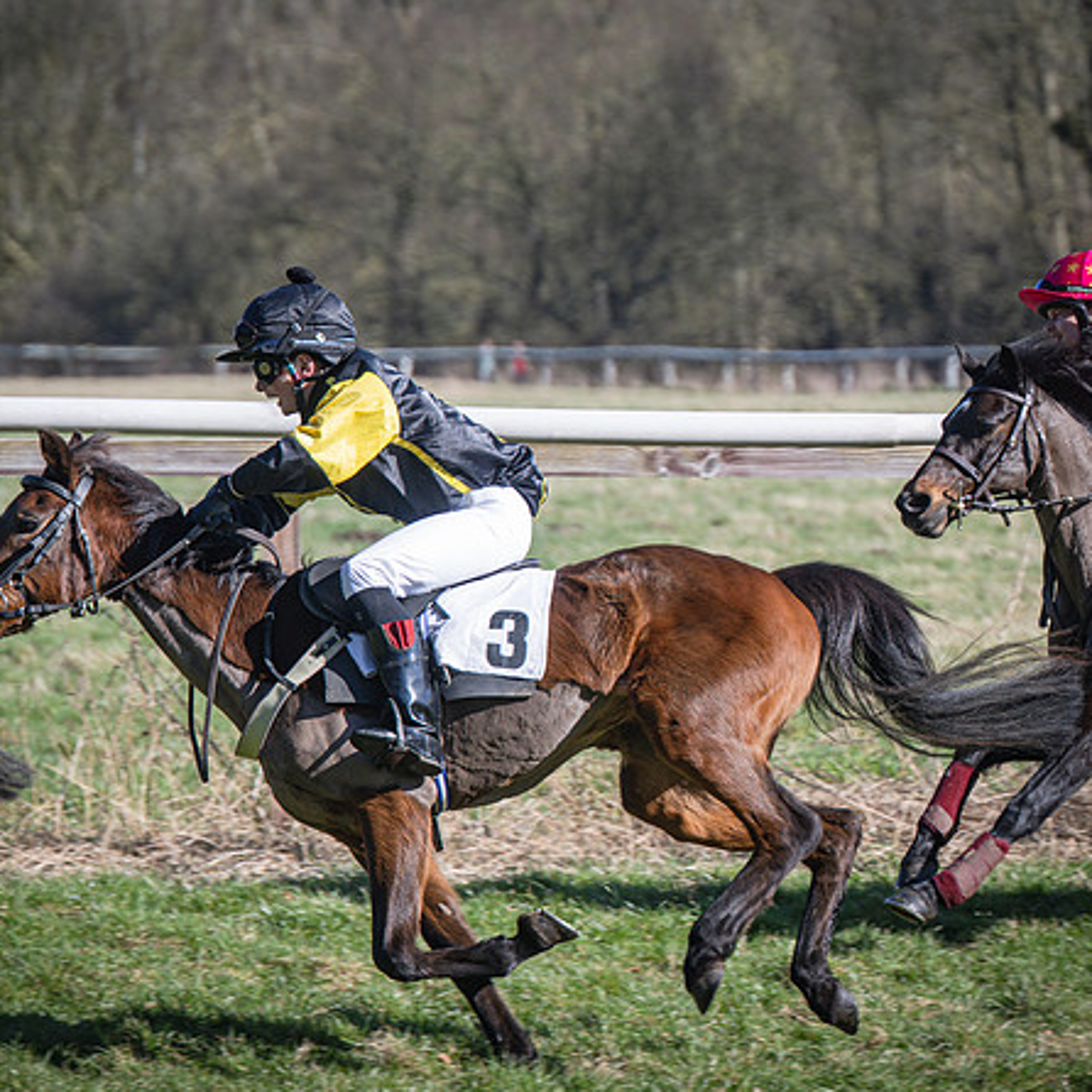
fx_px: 9993
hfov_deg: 6.3
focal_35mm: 280
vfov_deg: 6.3
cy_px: 550
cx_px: 624
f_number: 4
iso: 125
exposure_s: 1/1000
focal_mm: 145
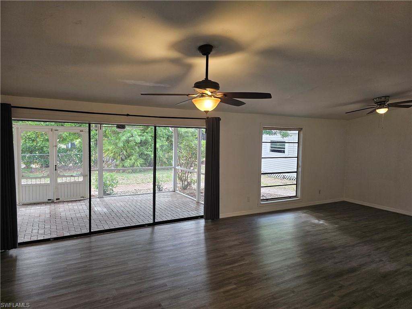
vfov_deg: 58.9
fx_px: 274
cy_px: 154
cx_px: 206
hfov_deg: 73.9
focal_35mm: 23
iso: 100
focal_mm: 6.3
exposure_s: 1/120
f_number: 1.7
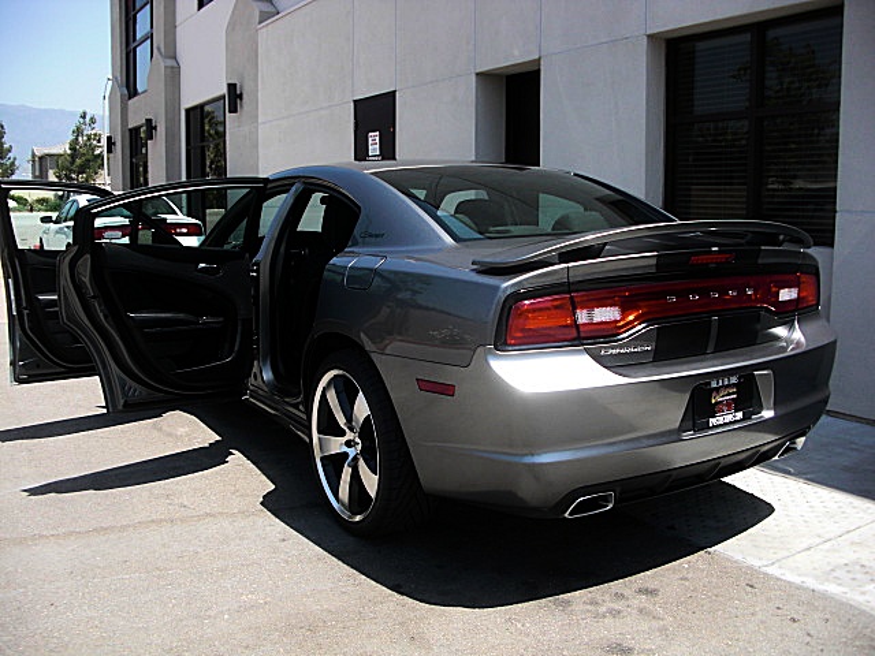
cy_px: 328
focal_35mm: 36
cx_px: 438
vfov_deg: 39.7
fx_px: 910
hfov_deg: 51.4
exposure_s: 1/640
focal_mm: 6.3
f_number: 2.8
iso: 50
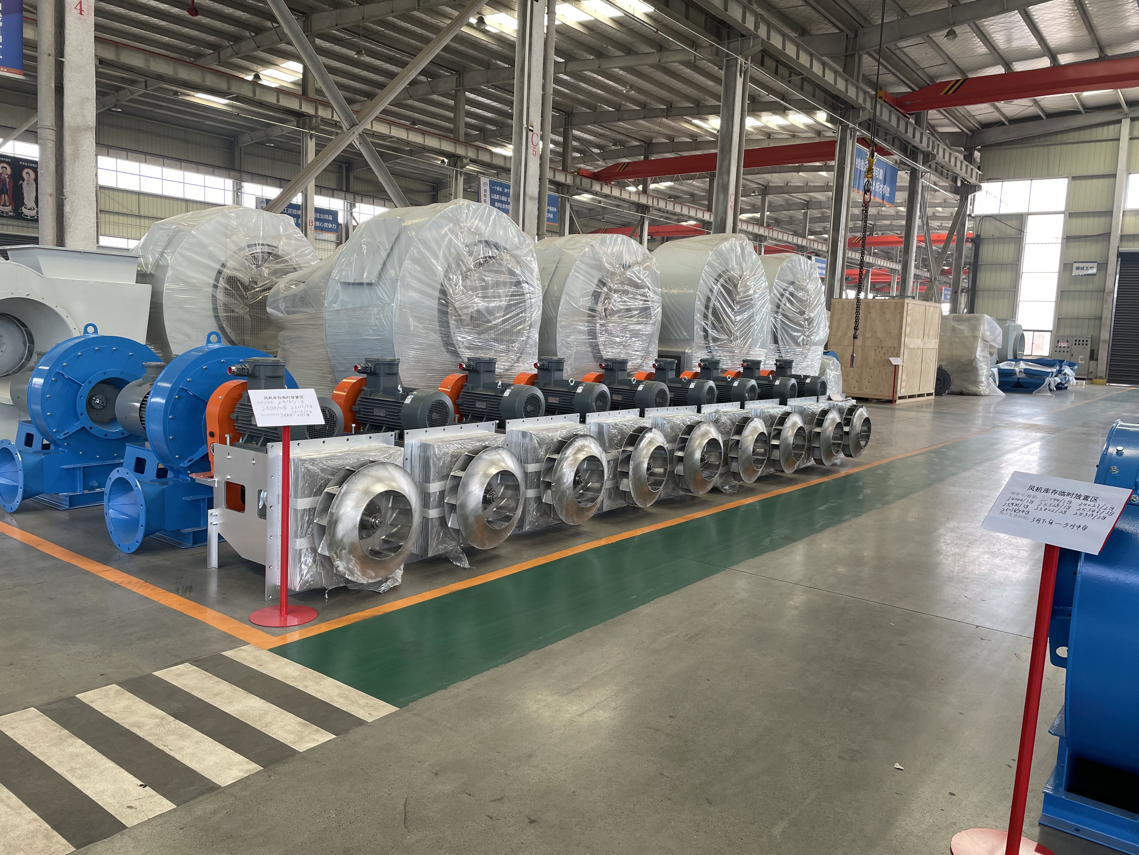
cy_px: 428
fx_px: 856
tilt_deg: -4.5
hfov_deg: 67.3
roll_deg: -1.9
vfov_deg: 53.1
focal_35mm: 26
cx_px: 570
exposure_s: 1/121
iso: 64
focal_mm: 4.2
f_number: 1.6
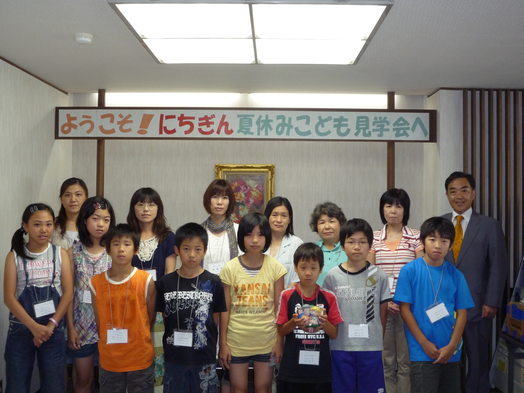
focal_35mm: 44
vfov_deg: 32.9
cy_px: 196
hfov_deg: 42.9
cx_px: 262
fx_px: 666
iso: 250
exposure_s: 1/40
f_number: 4.3
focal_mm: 7.8
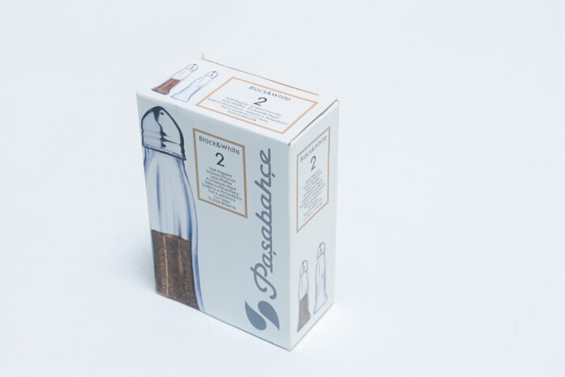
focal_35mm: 70
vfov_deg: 19.5
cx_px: 282
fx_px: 1099
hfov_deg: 28.8
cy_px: 188
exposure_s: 1/125
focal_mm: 47
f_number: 10
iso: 2500
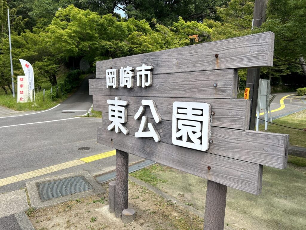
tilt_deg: -4.1
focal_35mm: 26
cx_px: 153
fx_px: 230
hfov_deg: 67.3
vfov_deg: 53.1
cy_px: 115
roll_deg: +0.3
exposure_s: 1/2208
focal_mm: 5.7
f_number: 1.5
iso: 50
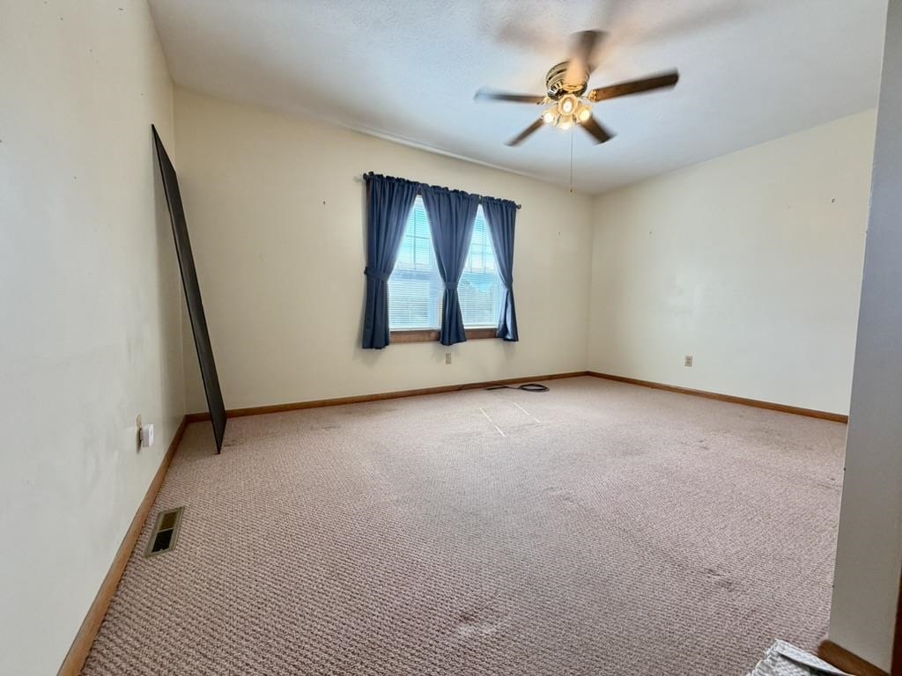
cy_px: 338
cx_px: 451
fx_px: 365
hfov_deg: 102.1
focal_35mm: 14
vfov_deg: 85.7
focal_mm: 2.22
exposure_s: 1/120
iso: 125
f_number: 2.2
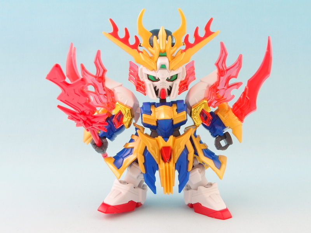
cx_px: 156
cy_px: 116
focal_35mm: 46
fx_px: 413
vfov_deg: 31.5
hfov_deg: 41.2
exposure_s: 1.3
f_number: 8
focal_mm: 9.87
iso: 100
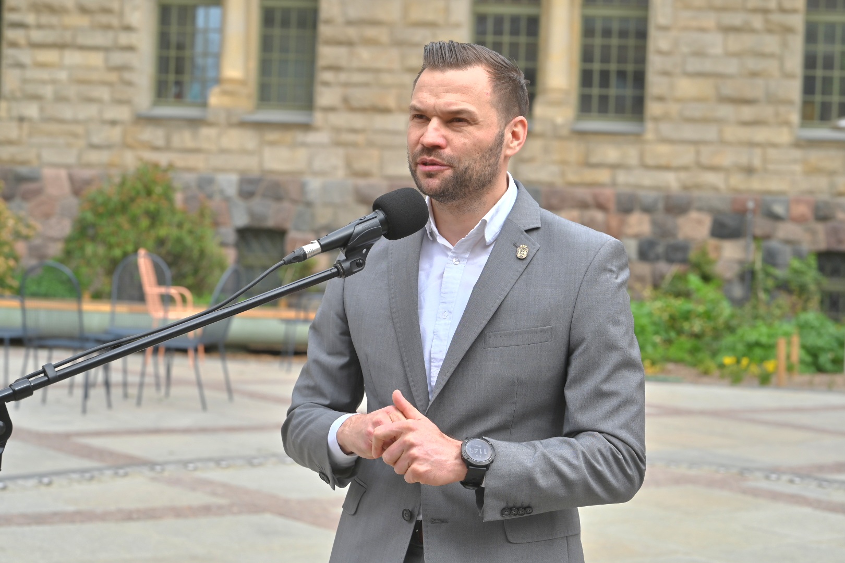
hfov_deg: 23.9
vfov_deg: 16.1
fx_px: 1995
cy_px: 282
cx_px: 422
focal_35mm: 85
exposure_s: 1/250
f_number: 7.1
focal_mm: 85
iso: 100
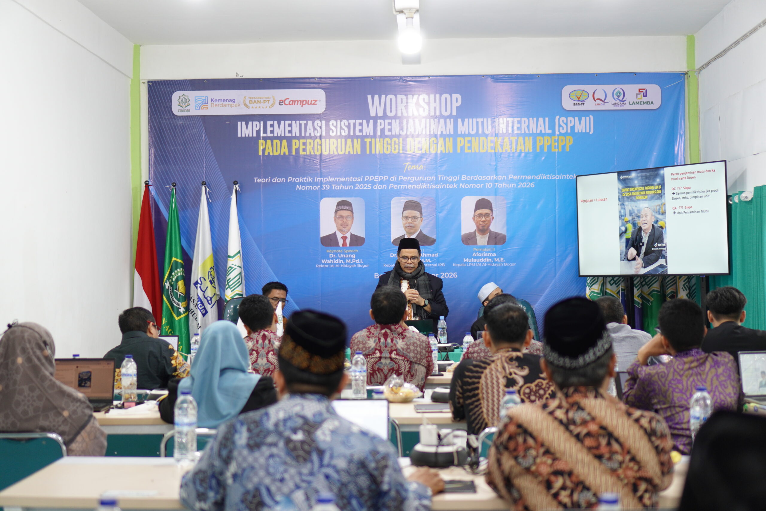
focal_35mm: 52
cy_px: 256
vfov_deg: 25.8
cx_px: 383
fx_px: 1117
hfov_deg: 37.8
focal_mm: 35
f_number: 1.8
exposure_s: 1/100
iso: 200
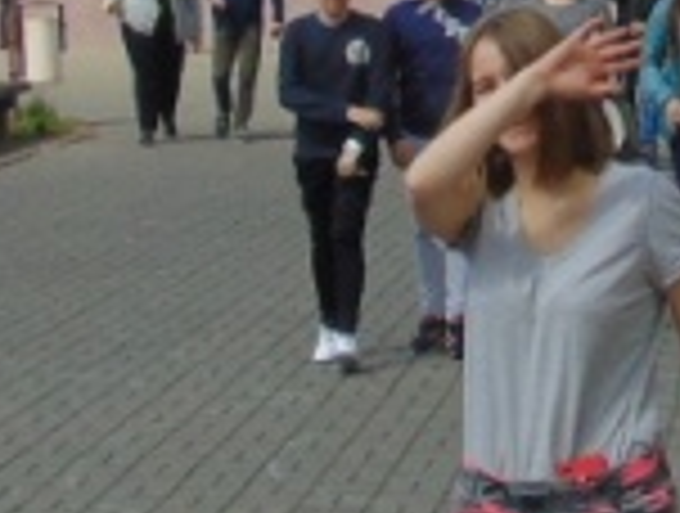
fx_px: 3328
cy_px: -216
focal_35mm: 169
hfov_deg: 11.5
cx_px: 703
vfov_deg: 8.6
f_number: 7.7
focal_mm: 4.5
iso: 80
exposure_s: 1/250
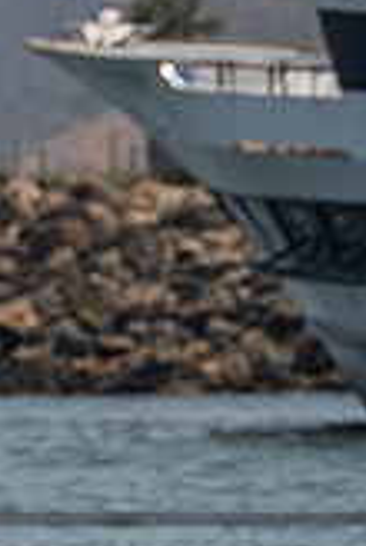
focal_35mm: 938
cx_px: -377
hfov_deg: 1.5
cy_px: 719
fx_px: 14243
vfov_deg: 2.2
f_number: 8
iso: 320
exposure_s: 1/2500
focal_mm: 220
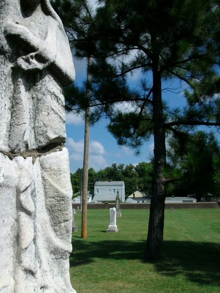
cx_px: 77
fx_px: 364
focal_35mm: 43
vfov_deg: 43.8
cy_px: 148
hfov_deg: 33.4
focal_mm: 5.7
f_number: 5.5
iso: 80
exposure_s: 1/504
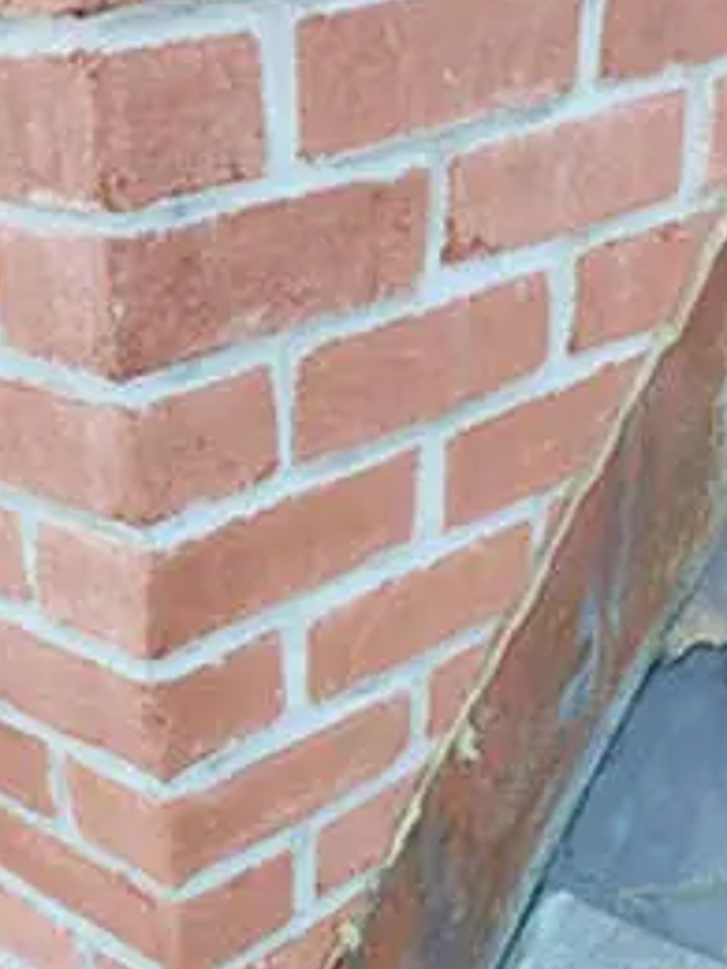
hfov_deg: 27.2
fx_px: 1484
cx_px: 205
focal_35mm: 53
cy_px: 973
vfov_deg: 33.1
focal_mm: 5.4
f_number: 1.8
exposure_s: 1/180
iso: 64
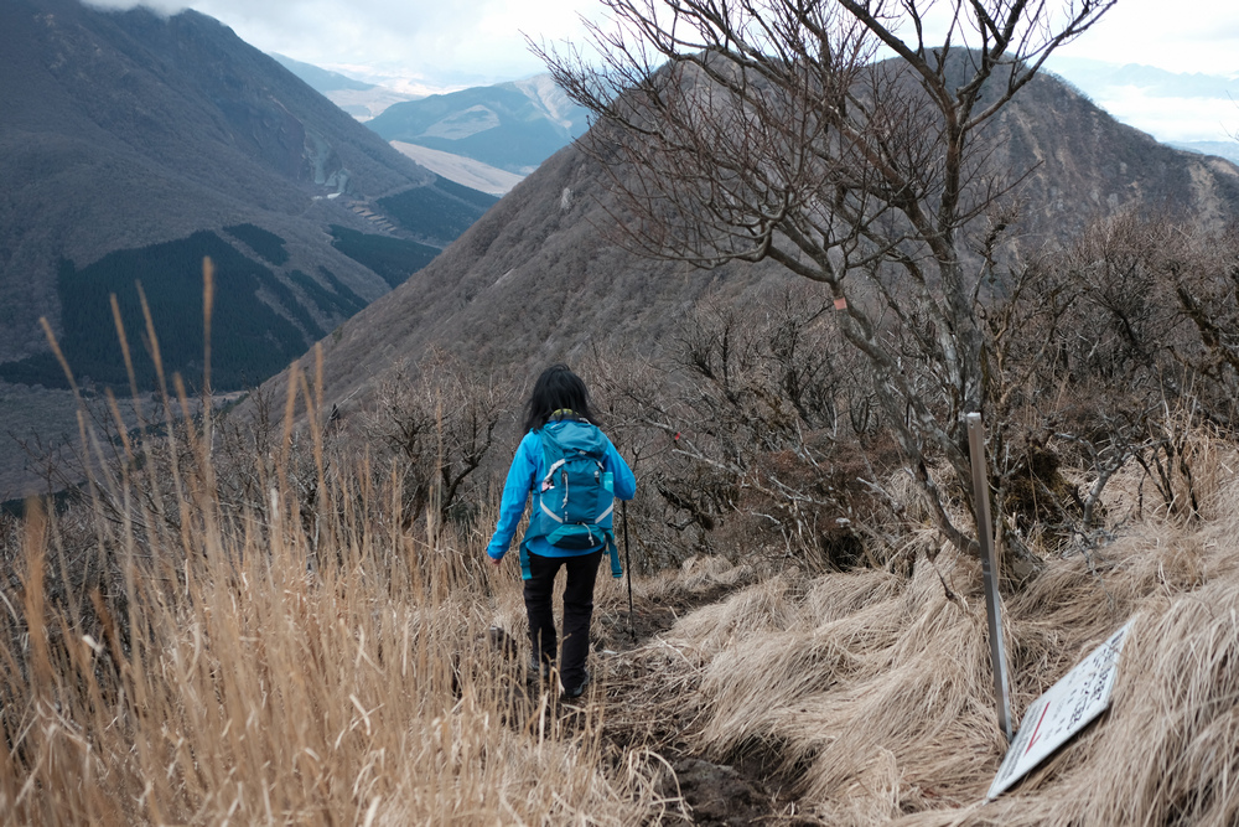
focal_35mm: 35
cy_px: 414
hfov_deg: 54.4
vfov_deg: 37.9
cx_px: 620
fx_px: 1205
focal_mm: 23
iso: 250
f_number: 2.8
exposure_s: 1/950
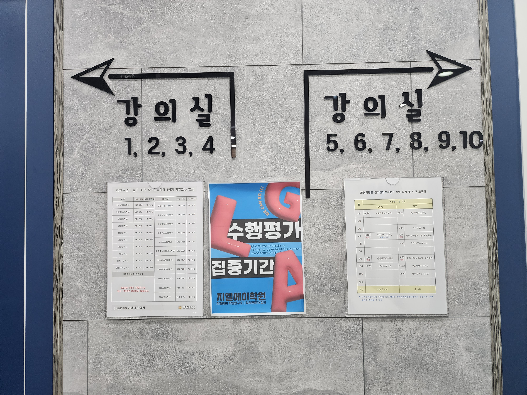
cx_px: 264
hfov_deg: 73.9
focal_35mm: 23
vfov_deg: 58.9
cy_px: 198
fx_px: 350
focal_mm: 6.4
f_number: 1.8
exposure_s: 1/120
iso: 320
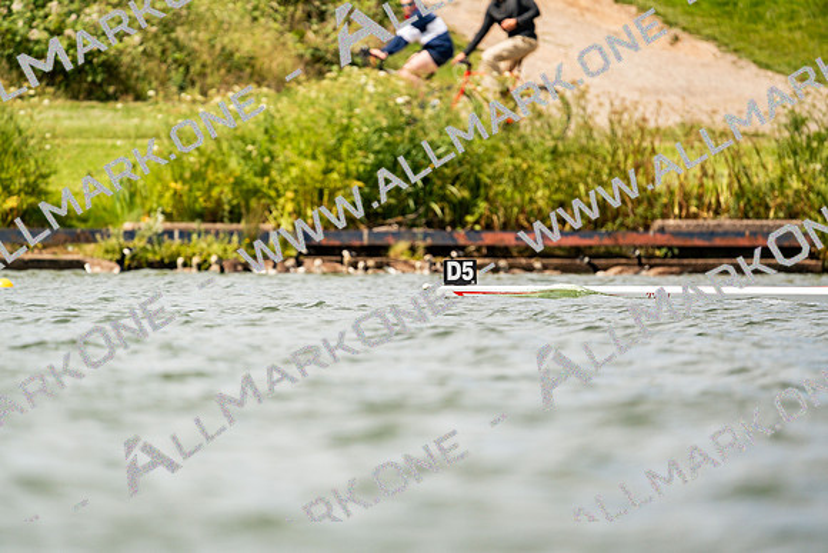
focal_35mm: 600
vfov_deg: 2.3
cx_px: 414
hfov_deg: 3.4
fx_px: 13803
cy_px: 276
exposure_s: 1/2000
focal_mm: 600
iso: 250
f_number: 6.3
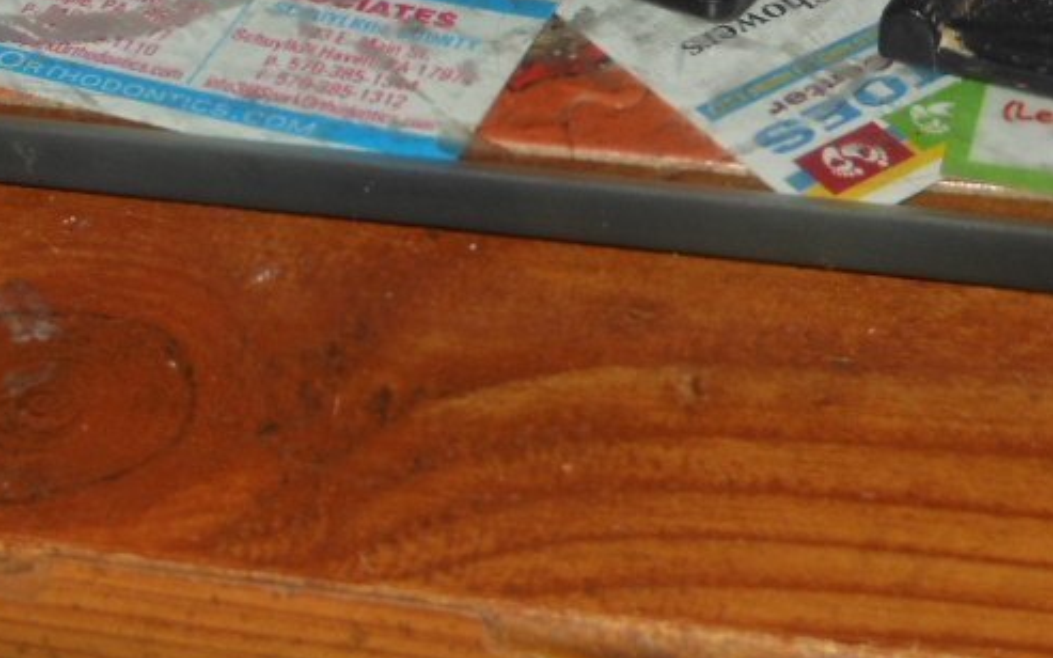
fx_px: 3415
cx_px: 585
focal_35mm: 119
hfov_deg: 17.5
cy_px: -64
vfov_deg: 10.9
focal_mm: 9.6
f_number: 4.9
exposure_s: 1/30
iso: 80
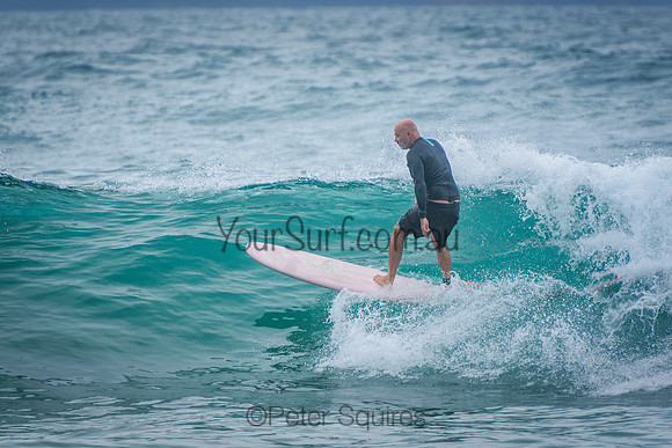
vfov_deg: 2.2
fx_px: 11420
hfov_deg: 3.4
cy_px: 224
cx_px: 336
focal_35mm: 612
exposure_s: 1/2000
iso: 450
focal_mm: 400
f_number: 5.6
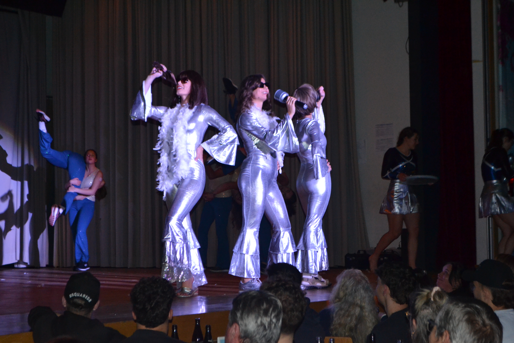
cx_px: 257
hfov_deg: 27.0
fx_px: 1071
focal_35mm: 75
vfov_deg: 18.2
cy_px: 172
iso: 2000
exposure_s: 1/60
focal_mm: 50
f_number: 5.6
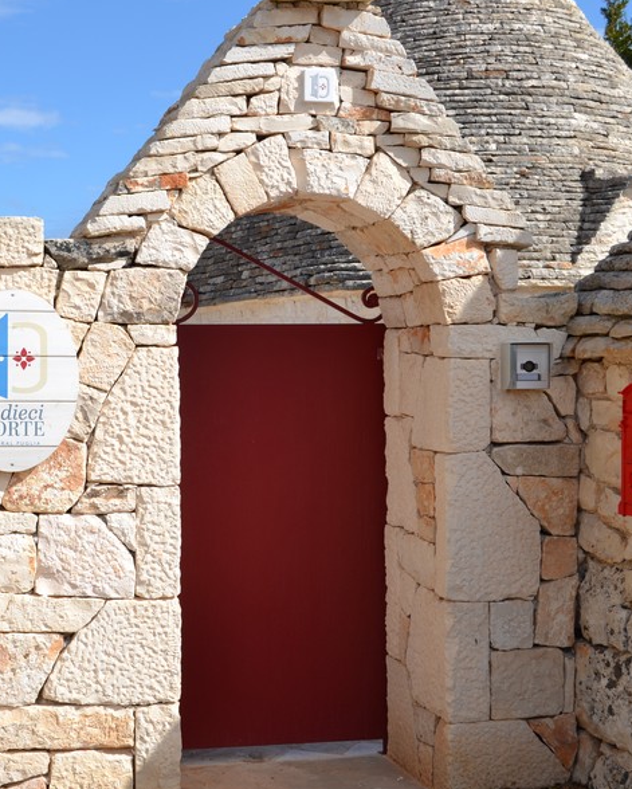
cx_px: 137
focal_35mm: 56
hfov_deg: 26.7
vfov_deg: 33.6
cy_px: 394
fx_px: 1308
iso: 100
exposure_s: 1/320
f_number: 9
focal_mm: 26
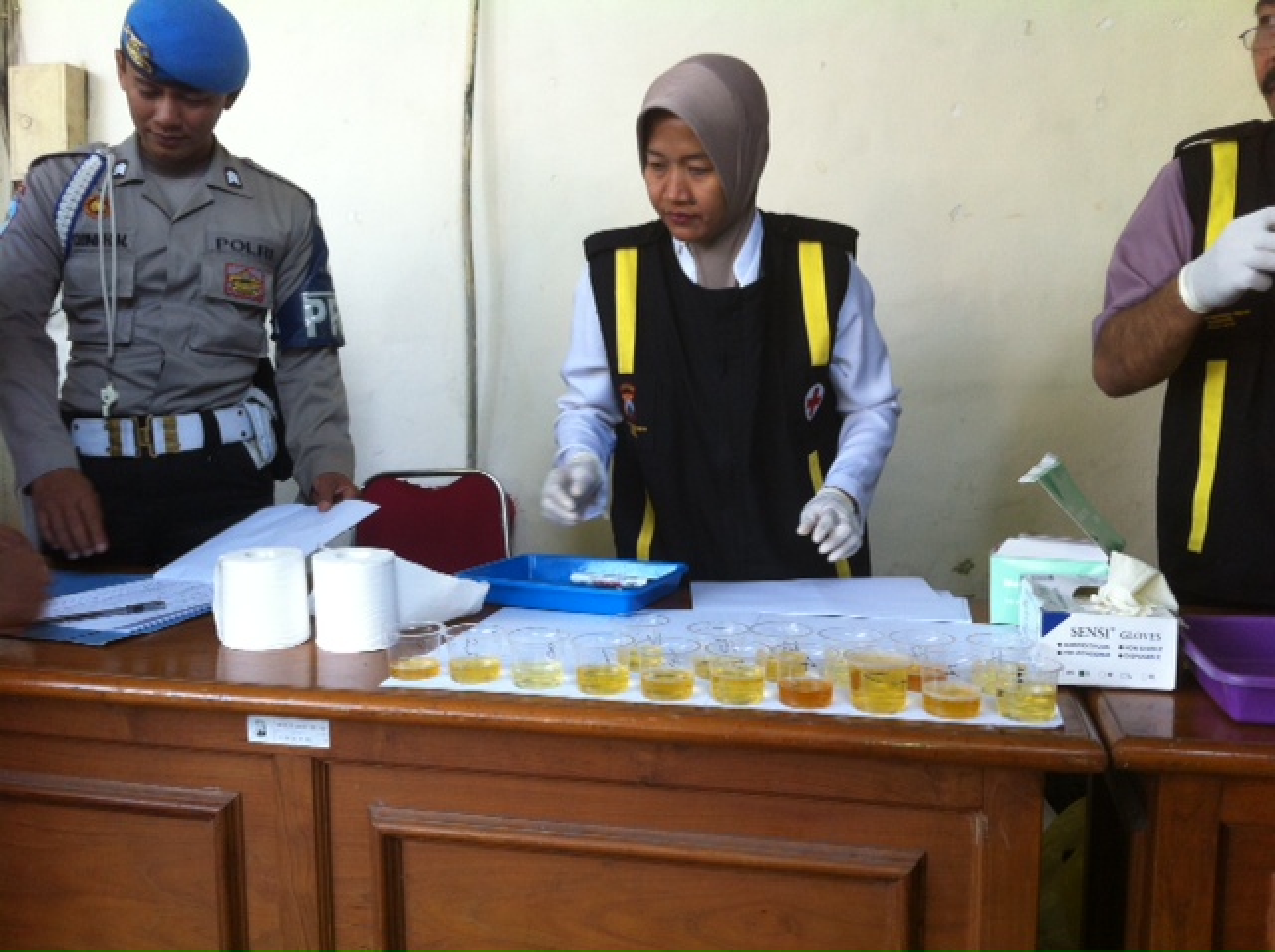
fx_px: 1287
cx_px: 638
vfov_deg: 40.6
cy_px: 476
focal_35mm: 35
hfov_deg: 52.7
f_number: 2.8
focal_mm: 3.85
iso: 80
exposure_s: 1/40
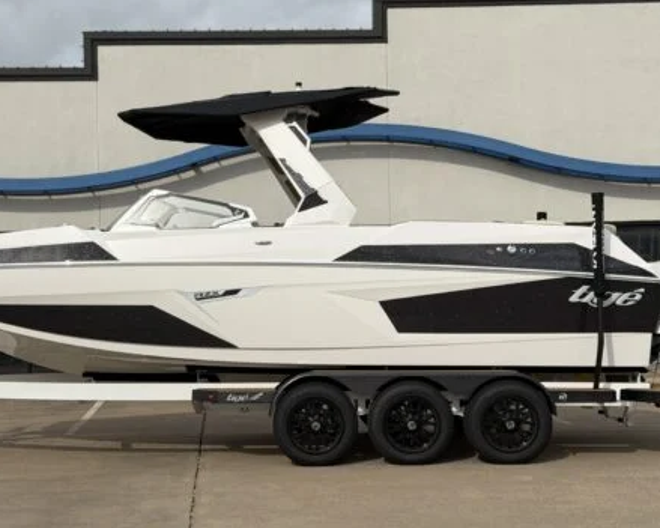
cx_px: 262
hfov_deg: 29.5
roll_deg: +1.7
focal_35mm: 64
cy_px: 266
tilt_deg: +2.8
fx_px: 1250
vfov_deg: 23.8
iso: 64
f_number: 1.78
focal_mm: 6.76
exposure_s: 1/8772
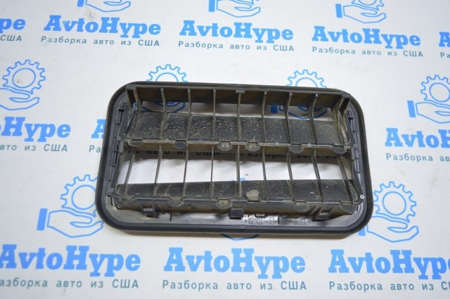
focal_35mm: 30
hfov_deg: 62.0
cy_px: 150
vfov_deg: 43.5
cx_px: 225
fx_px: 375
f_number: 3.5
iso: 400
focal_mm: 20
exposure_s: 1/50
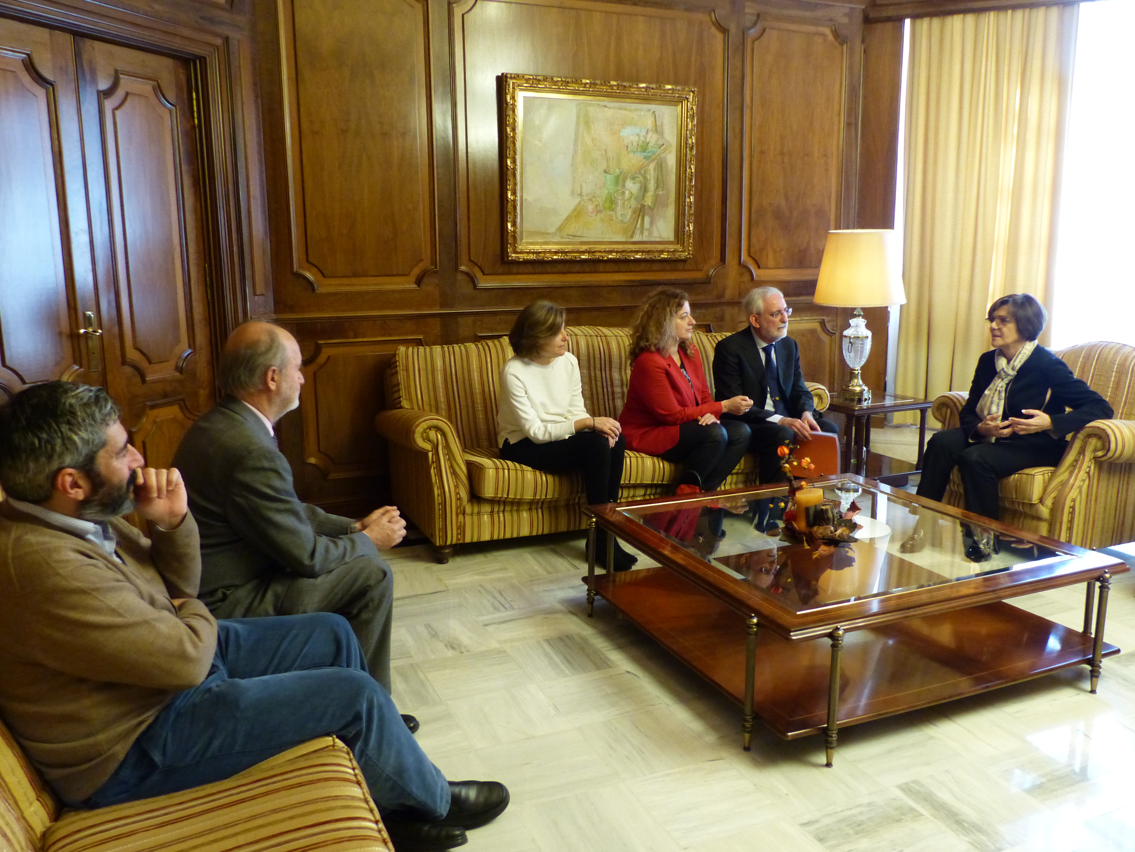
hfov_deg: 63.4
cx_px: 568
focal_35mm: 28
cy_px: 426
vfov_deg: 49.7
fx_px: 918
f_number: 2.8
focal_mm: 5
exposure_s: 1/20
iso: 400
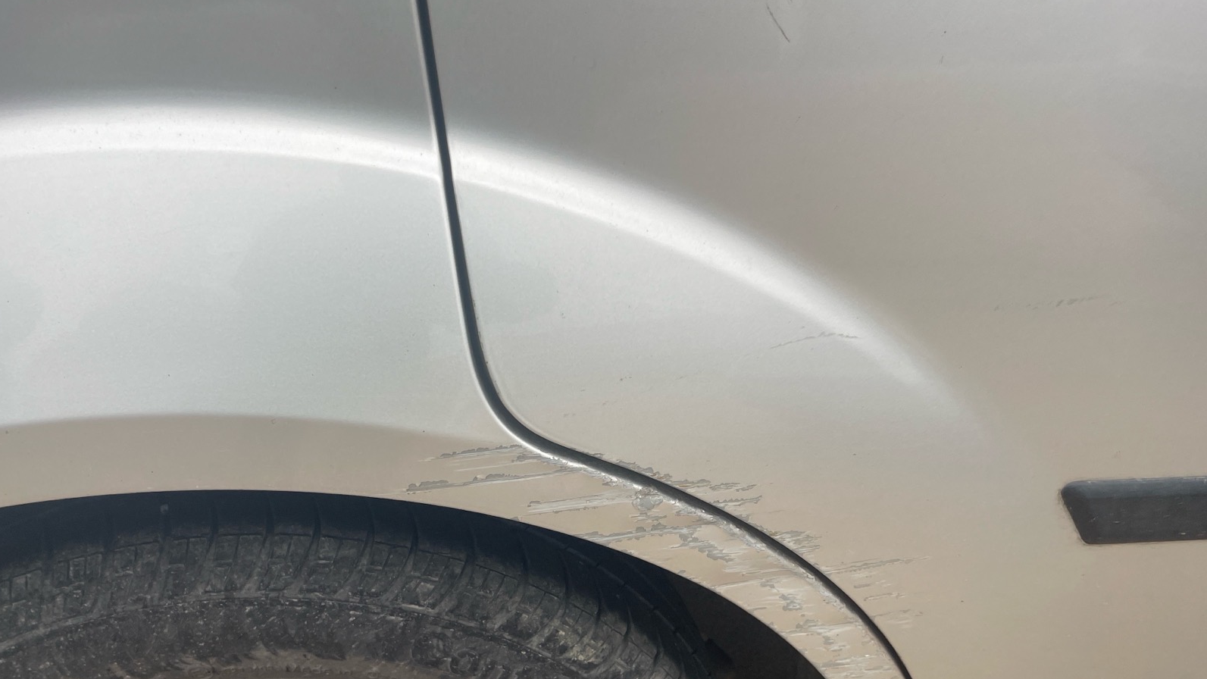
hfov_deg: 61.0
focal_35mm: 32
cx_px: 568
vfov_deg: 35.9
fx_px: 1024
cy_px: 503
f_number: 1.6
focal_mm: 4.2
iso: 32
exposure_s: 1/450
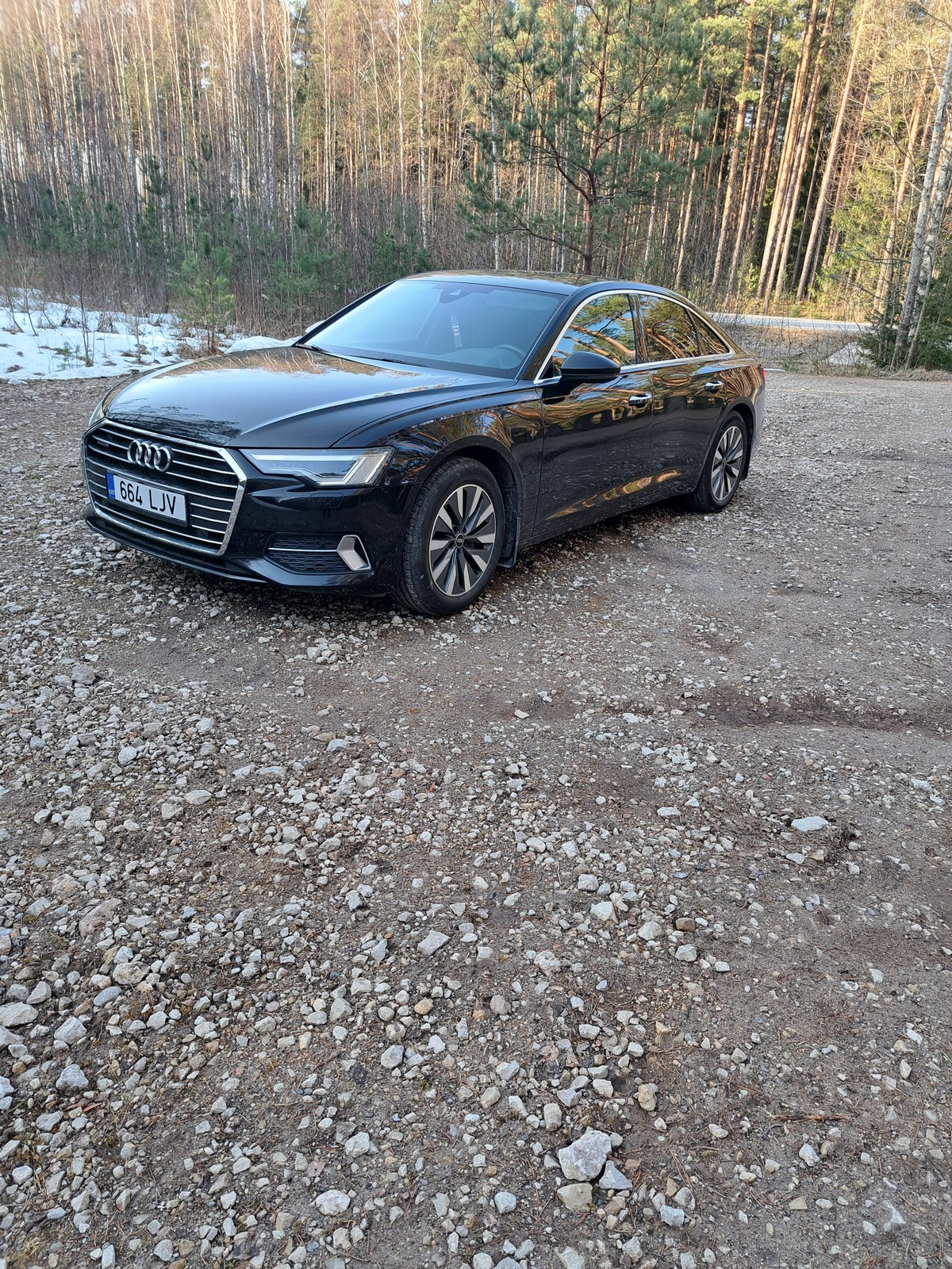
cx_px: 476
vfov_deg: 71.6
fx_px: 880
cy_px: 634
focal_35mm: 24
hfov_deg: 56.8
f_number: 1.8
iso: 50
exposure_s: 1/100
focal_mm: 5.23
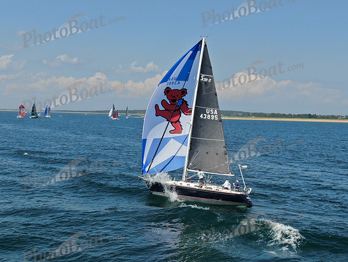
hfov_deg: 36.8
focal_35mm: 52
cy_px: 124
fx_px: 523
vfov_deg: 28.1
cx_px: 163
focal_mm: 8.6
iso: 100
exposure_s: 1/1000
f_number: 3.8
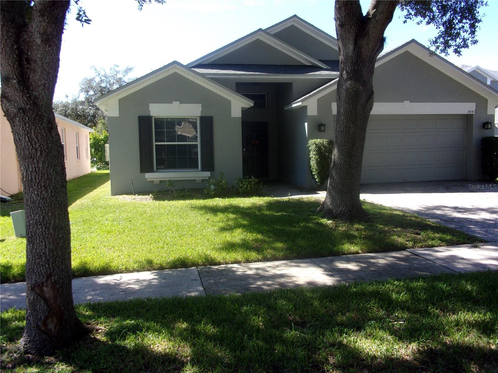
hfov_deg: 63.4
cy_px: 186
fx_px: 403
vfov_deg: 49.7
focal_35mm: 28
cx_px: 249
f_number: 3.9
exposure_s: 1/220
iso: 80
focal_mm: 5.1
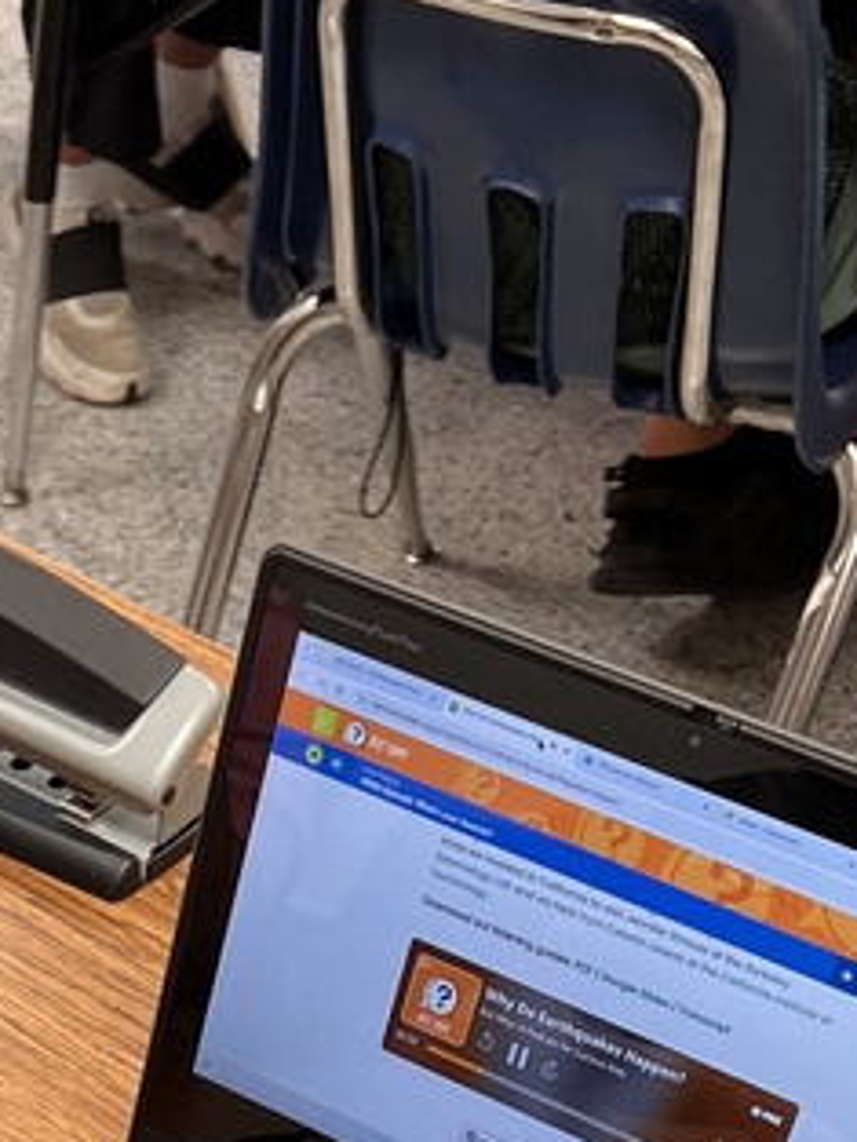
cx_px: -142
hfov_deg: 16.7
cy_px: 1744
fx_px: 2804
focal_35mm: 85
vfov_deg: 19.8
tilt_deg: -54.7
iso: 80
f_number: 1.5
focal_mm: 5.7
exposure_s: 1/60
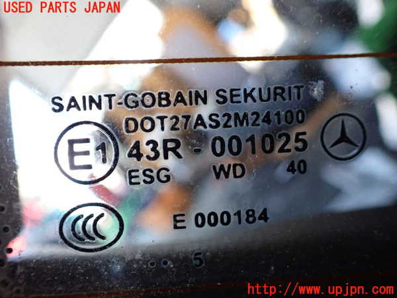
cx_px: 198
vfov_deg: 46.8
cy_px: 149
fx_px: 344
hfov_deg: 60.0
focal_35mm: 30
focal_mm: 5.4
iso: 800
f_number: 2.3
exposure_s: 1/100
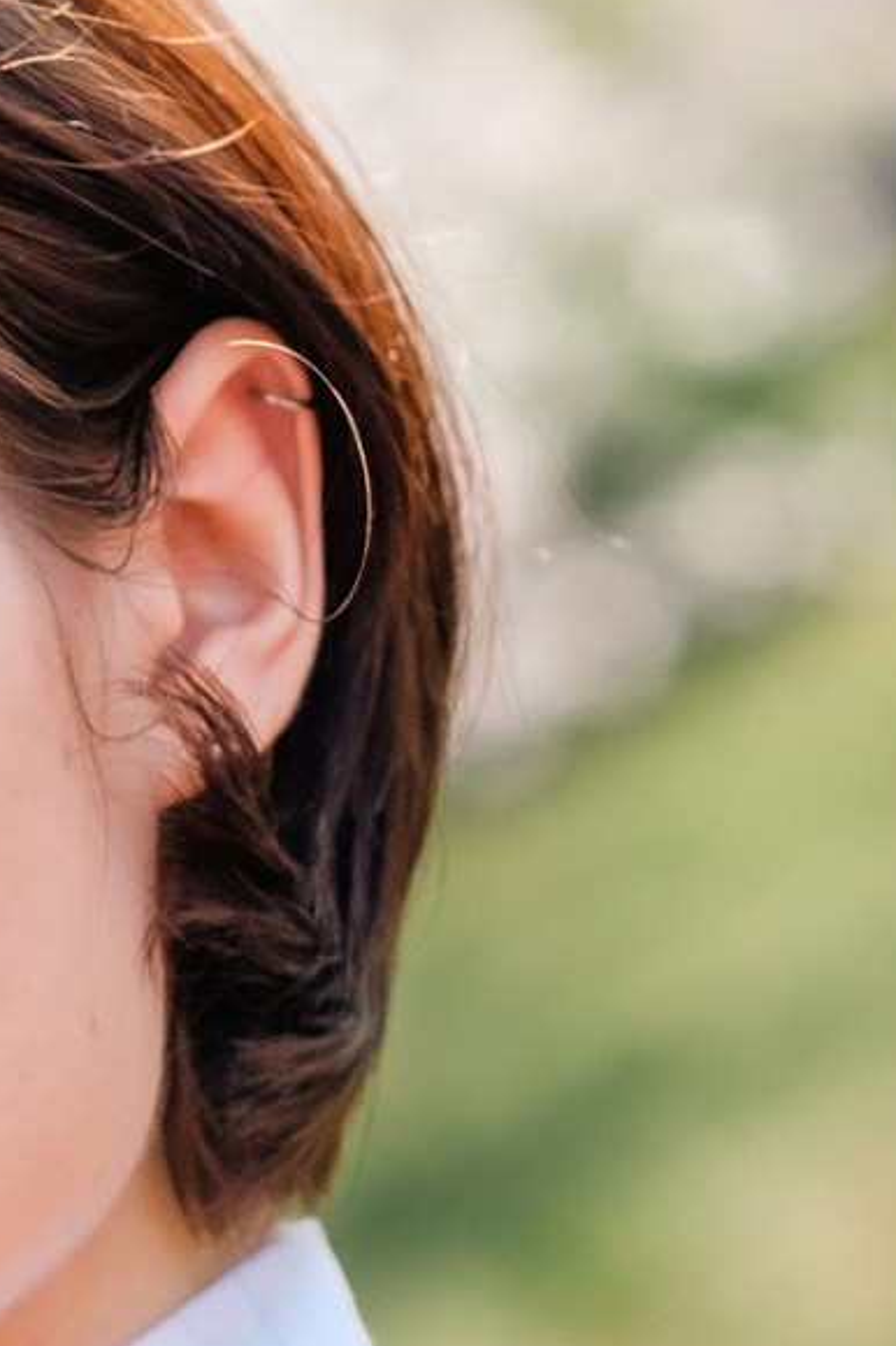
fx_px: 13866
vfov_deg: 5.6
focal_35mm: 371
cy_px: 678
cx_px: -544
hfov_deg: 3.7
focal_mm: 56
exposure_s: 1/4000
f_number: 2.8
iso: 400
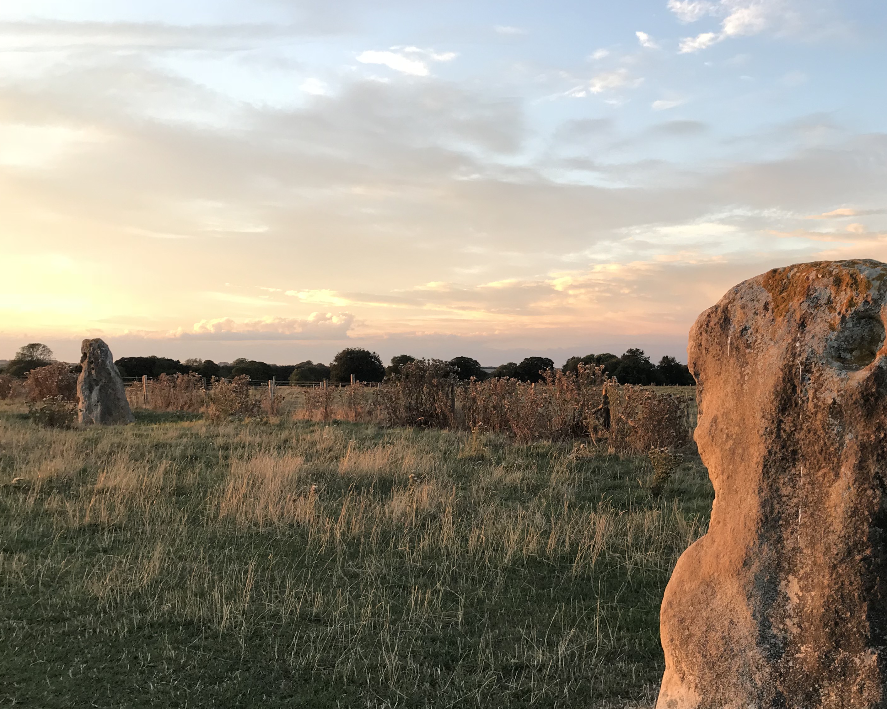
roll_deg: +0.1
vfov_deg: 37.9
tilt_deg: -3.7
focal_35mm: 39
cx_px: 584
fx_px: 1024
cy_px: 457
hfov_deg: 46.2
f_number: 1.8
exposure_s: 1/103
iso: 20
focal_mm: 3.99
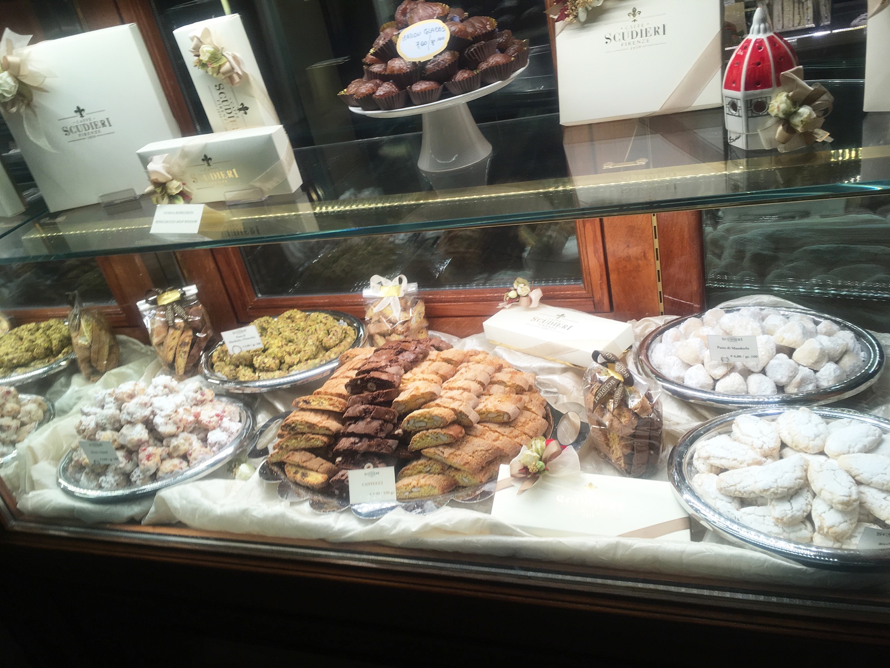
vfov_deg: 48.2
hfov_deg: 61.7
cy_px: 334
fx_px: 746
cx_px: 445
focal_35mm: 29
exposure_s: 1/50
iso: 32
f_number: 2.2
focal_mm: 4.15
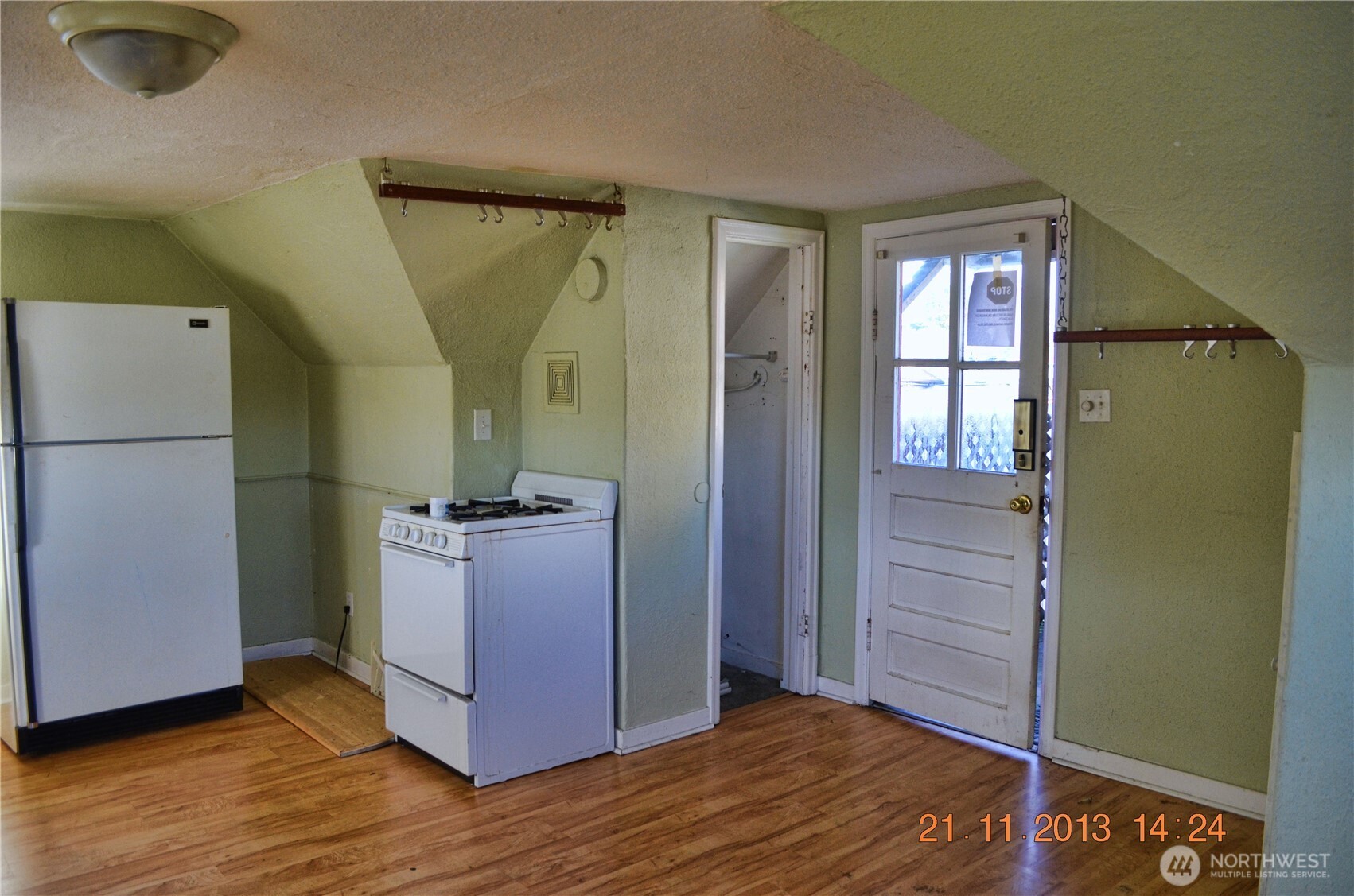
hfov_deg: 67.5
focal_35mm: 27
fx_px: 1013
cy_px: 448
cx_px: 677
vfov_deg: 47.7
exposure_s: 1/80
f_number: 4.5
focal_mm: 18
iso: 400
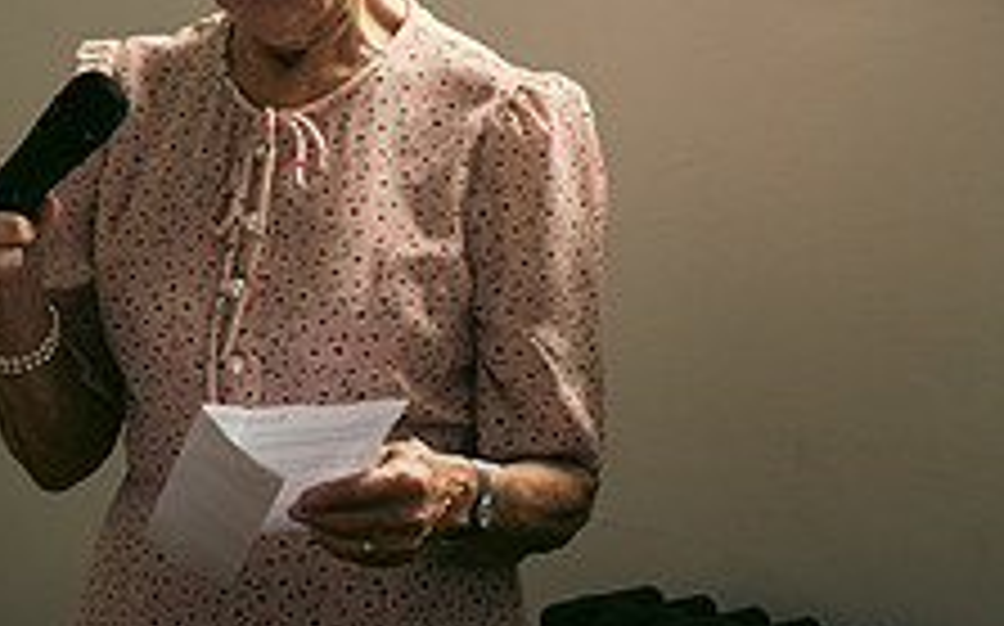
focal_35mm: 154
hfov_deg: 13.3
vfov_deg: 8.5
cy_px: 178
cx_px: -90
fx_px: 4211
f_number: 3.5
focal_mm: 58
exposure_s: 1/160
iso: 800
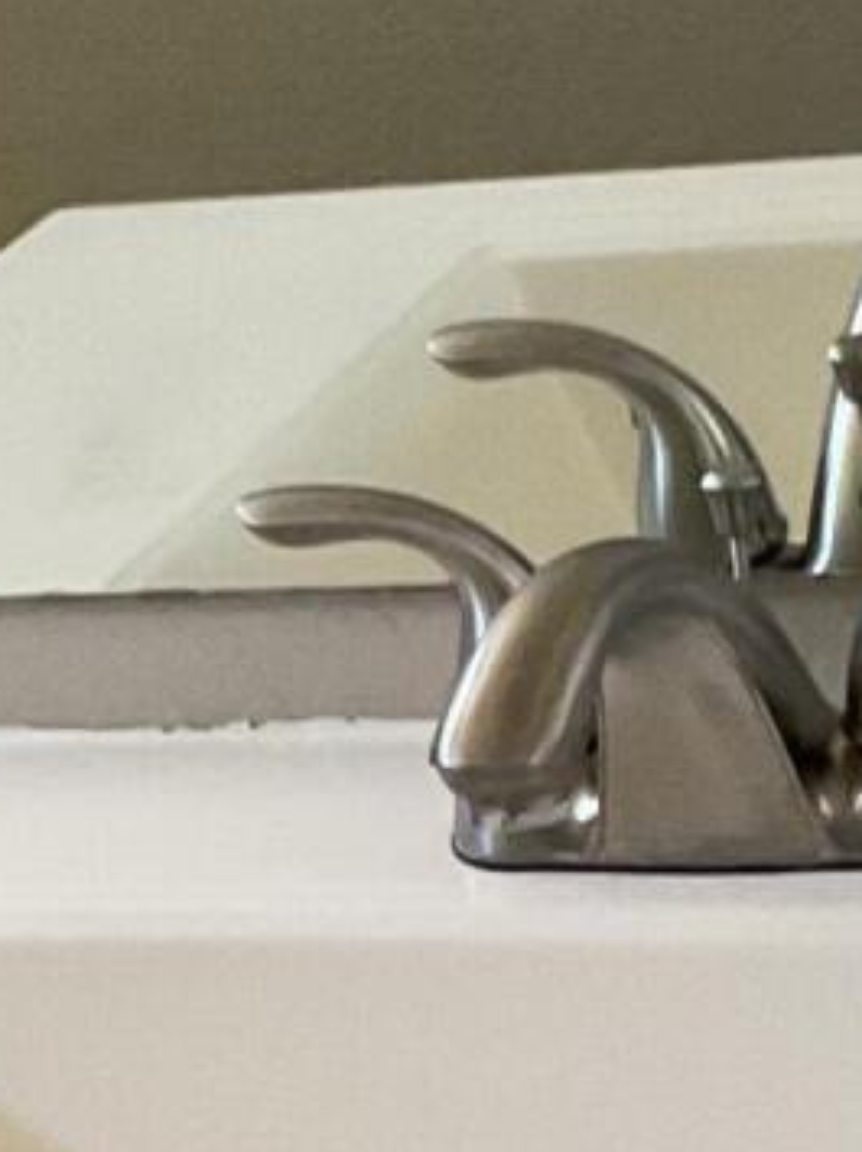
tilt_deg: -23.3
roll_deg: +11.6
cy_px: 1054
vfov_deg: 12.0
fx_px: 5452
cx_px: 312
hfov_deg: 9.0
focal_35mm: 164
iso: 125
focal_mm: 3
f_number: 1.8
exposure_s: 1/60
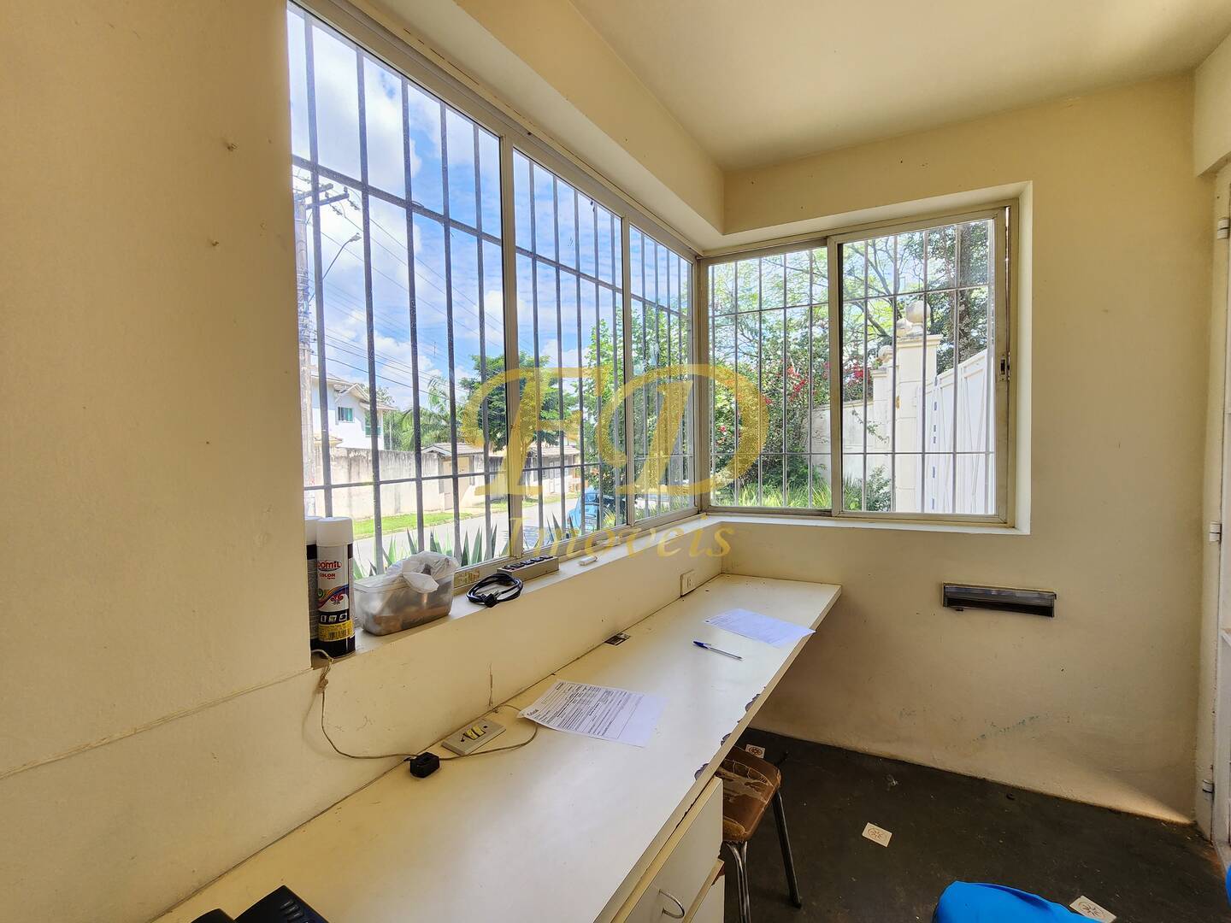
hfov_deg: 106.2
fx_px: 462
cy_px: 462
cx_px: 616
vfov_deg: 89.9
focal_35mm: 13
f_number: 2.2
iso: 64
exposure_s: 1/60
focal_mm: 2.2
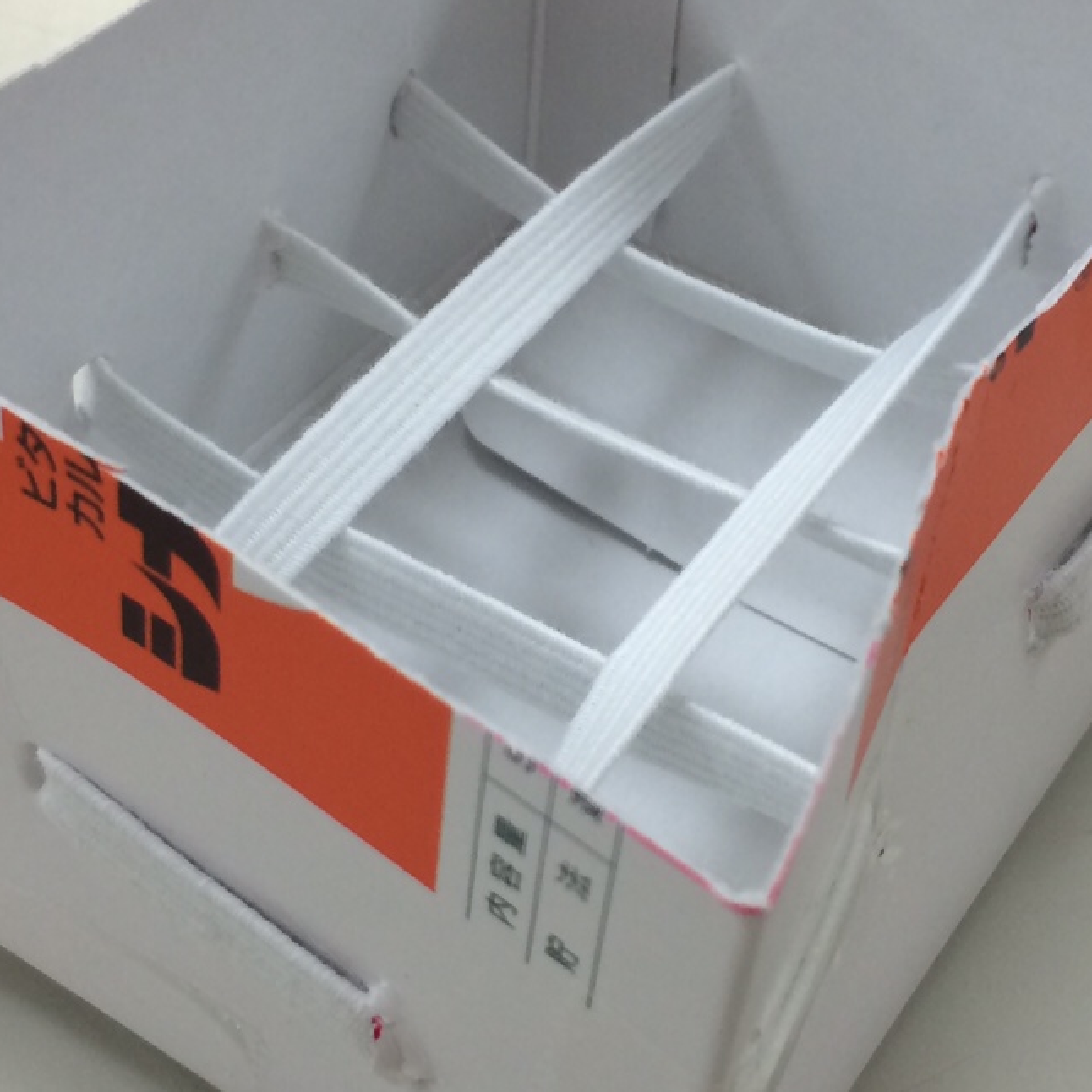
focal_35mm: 67
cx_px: 587
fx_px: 2391
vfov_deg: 25.7
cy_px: 541
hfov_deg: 25.7
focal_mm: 4.12
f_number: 2.2
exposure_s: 1/40
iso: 40
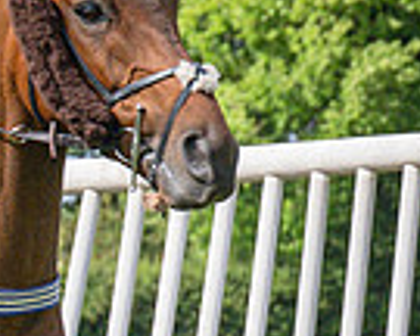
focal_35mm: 696
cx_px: -720
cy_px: 217
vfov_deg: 2.2
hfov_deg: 2.7
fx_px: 8652
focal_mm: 70
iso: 400
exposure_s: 1/2000
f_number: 5
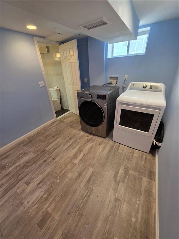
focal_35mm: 13
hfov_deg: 89.9
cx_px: 90
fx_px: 90
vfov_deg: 106.2
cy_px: 120
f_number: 1.9
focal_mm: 2.2
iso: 250
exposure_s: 1/120
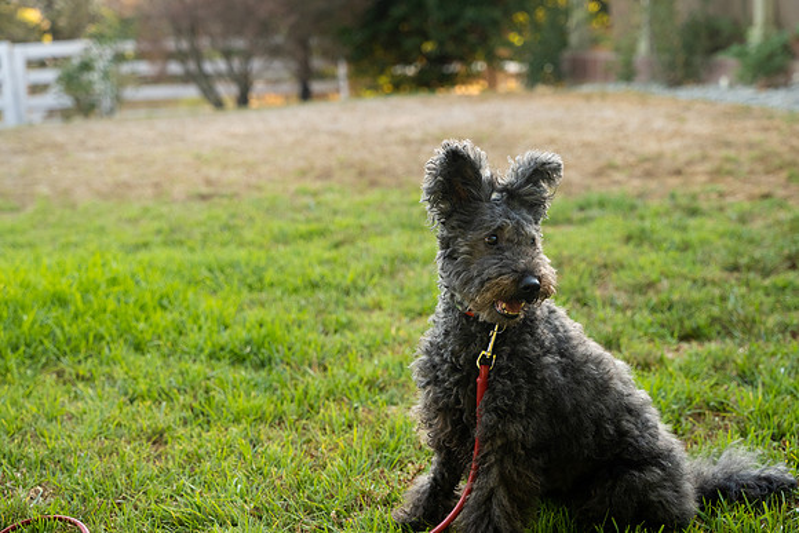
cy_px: 266
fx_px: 1332
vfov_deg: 22.6
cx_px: 400
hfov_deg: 33.4
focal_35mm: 60
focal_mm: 60
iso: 800
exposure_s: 1/500
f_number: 4
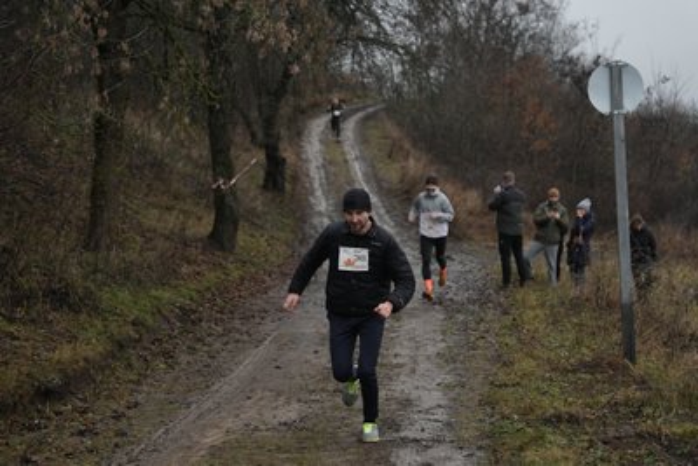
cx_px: 349
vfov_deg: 19.5
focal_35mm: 70
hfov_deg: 28.8
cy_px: 233
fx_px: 1358
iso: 500
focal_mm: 70
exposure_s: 1/250
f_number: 2.8
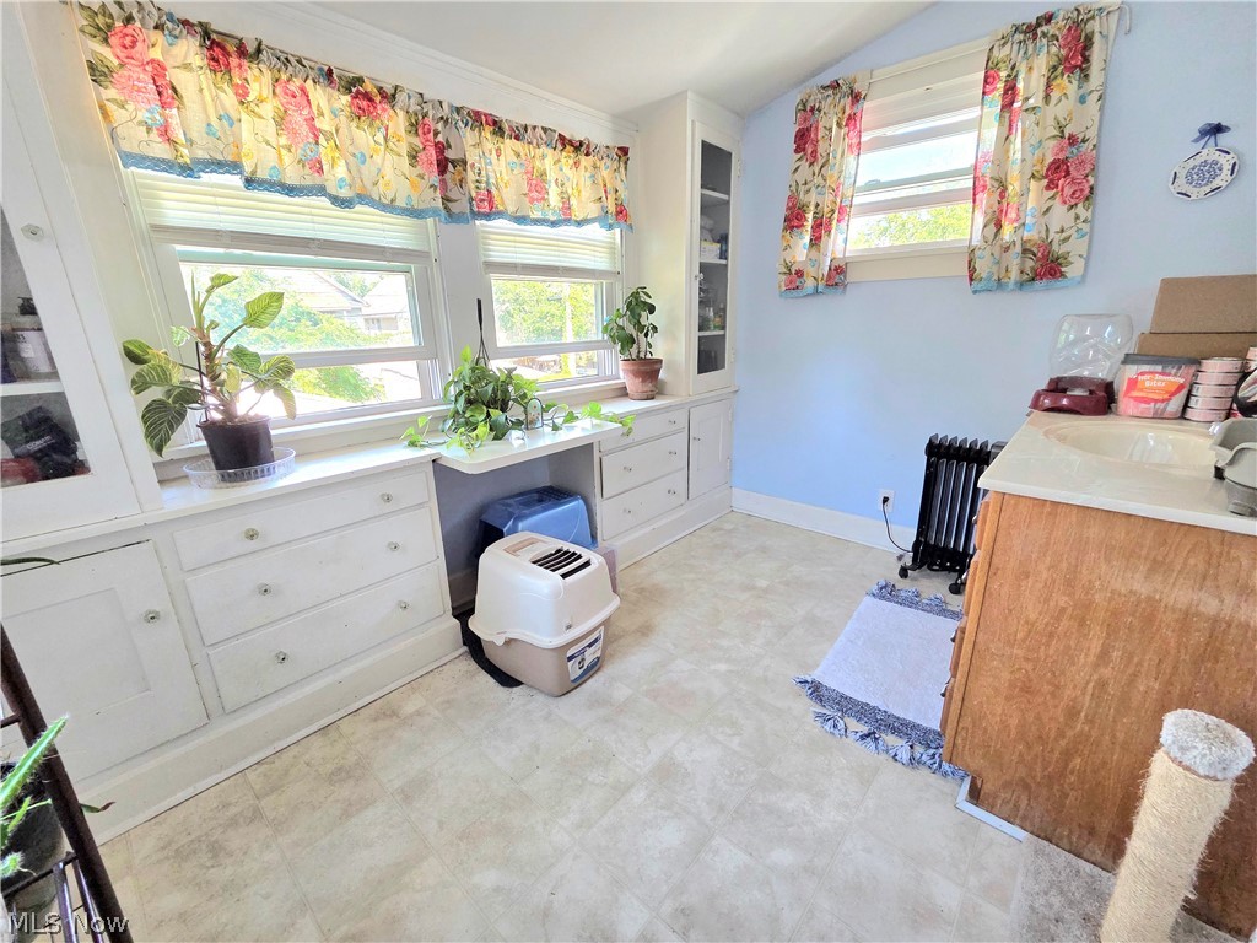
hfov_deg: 106.2
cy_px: 472
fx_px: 472
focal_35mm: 13
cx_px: 628
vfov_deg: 89.9
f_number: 2.2
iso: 200
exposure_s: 1/120
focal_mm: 2.2
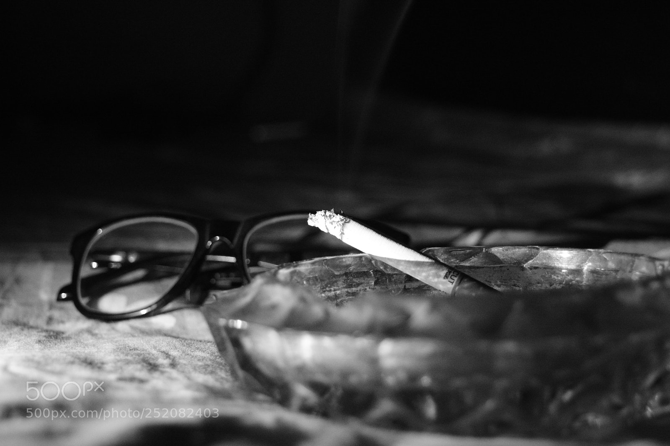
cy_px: 223
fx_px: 1116
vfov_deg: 22.6
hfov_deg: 33.4
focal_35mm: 60
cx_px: 335
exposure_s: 1/15
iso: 3200
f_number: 5
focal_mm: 40
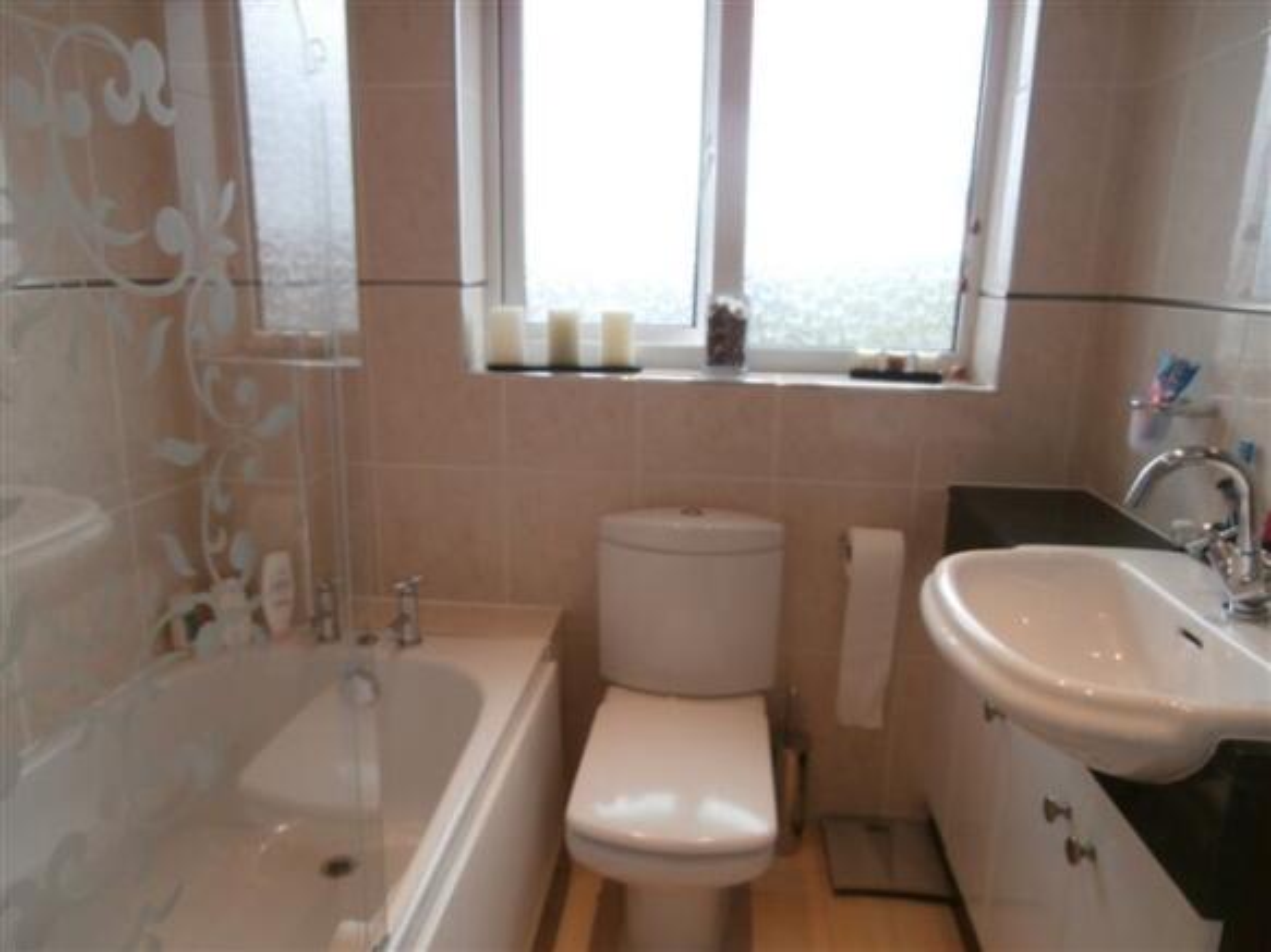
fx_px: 881
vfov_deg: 56.8
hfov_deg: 71.6
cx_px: 636
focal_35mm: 24
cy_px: 476
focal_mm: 4.2
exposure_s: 1/80
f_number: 3
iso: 100
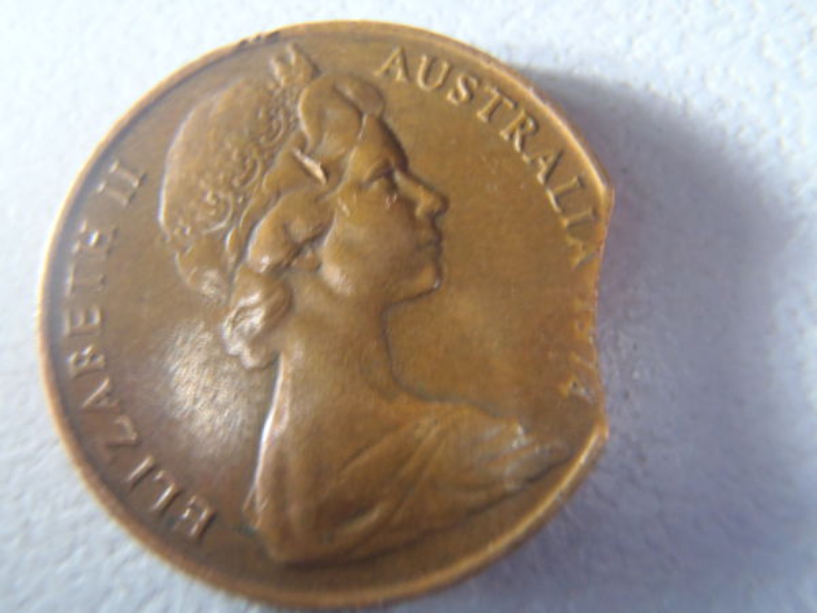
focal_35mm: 36
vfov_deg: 39.7
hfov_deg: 51.4
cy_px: 306
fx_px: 850
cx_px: 408
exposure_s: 1/4
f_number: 4.1
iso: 400
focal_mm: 6.53
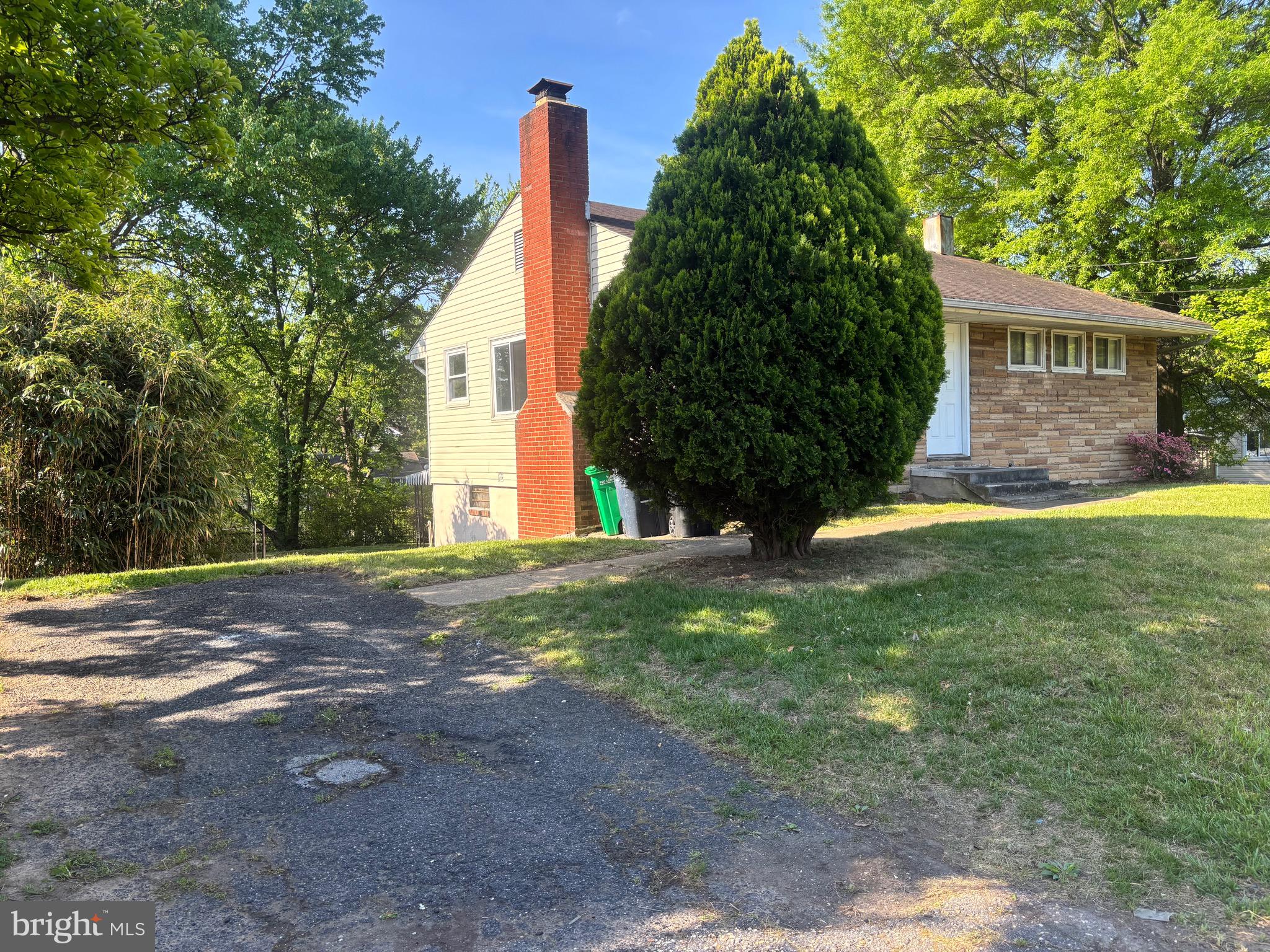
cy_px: 476
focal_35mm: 26
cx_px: 635
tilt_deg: -1.7
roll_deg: +1.2
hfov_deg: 67.3
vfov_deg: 53.1
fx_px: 954
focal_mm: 5.96
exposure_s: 1/550
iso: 50
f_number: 1.6
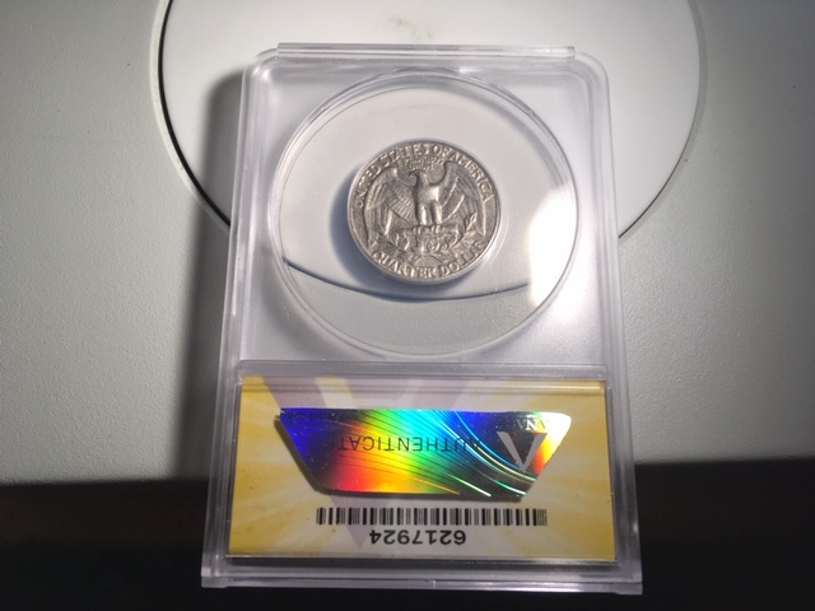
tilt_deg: -74.1
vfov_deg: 48.2
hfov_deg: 61.7
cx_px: 408
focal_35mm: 29
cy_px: 306
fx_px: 683
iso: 32
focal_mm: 4.15
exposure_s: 1/120
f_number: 2.2
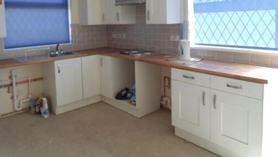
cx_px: 130
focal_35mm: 28
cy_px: 37
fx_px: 206
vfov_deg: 40.2
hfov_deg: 67.8
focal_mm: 4
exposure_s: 1/40
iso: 80
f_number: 3.1
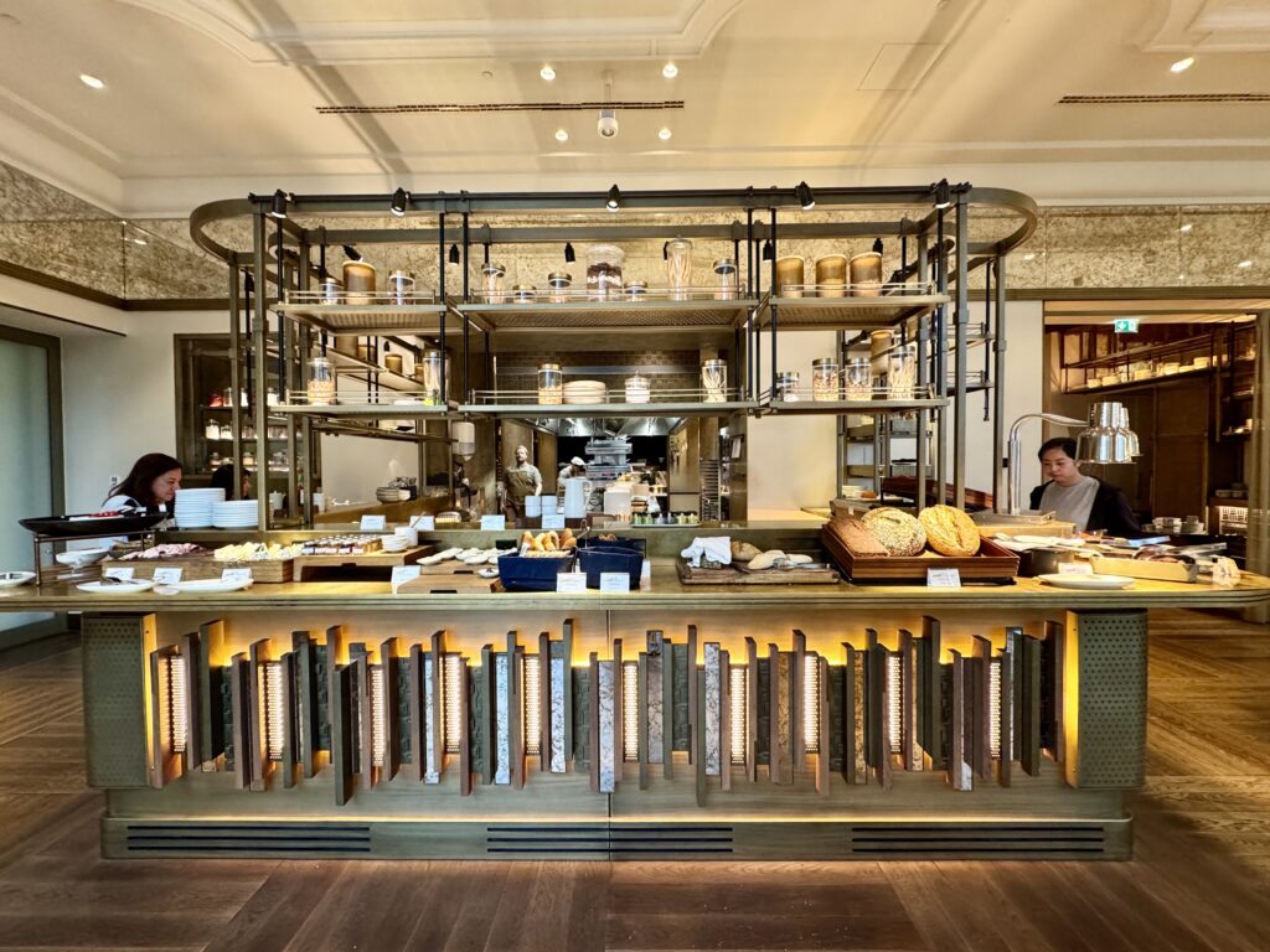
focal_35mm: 14
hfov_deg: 102.1
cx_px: 635
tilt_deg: -0.9
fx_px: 514
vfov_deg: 85.7
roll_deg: +0.2
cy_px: 476
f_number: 2.2
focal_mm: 2.22
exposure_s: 1/77
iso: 320
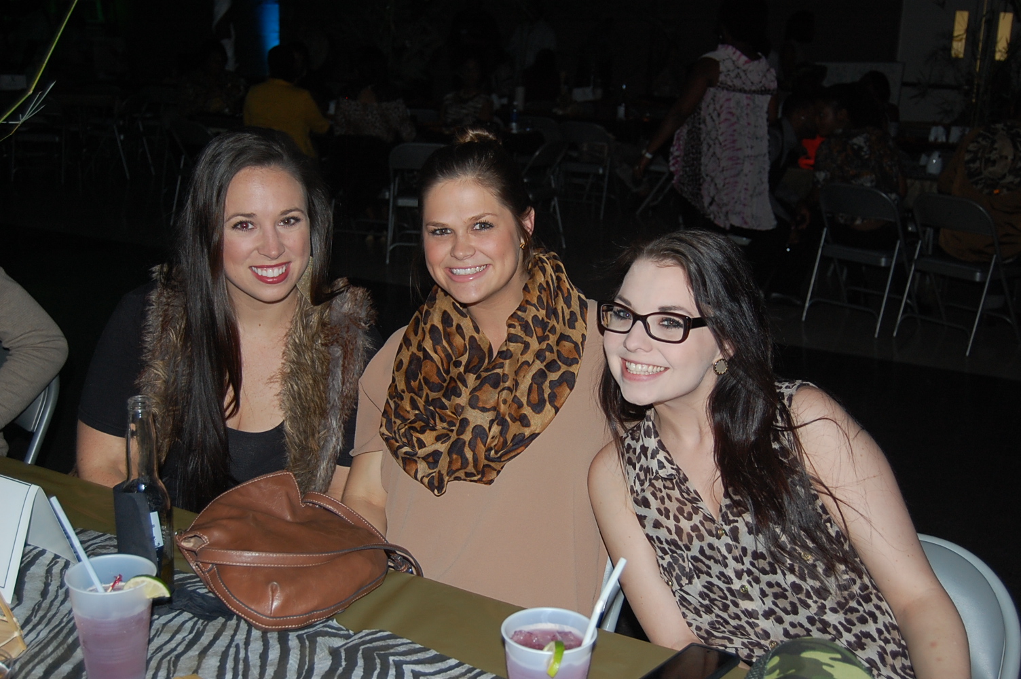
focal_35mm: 39
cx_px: 510
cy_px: 340
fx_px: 1105
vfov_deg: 34.1
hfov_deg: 49.6
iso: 400
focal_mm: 26
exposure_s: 1/60
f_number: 4.2
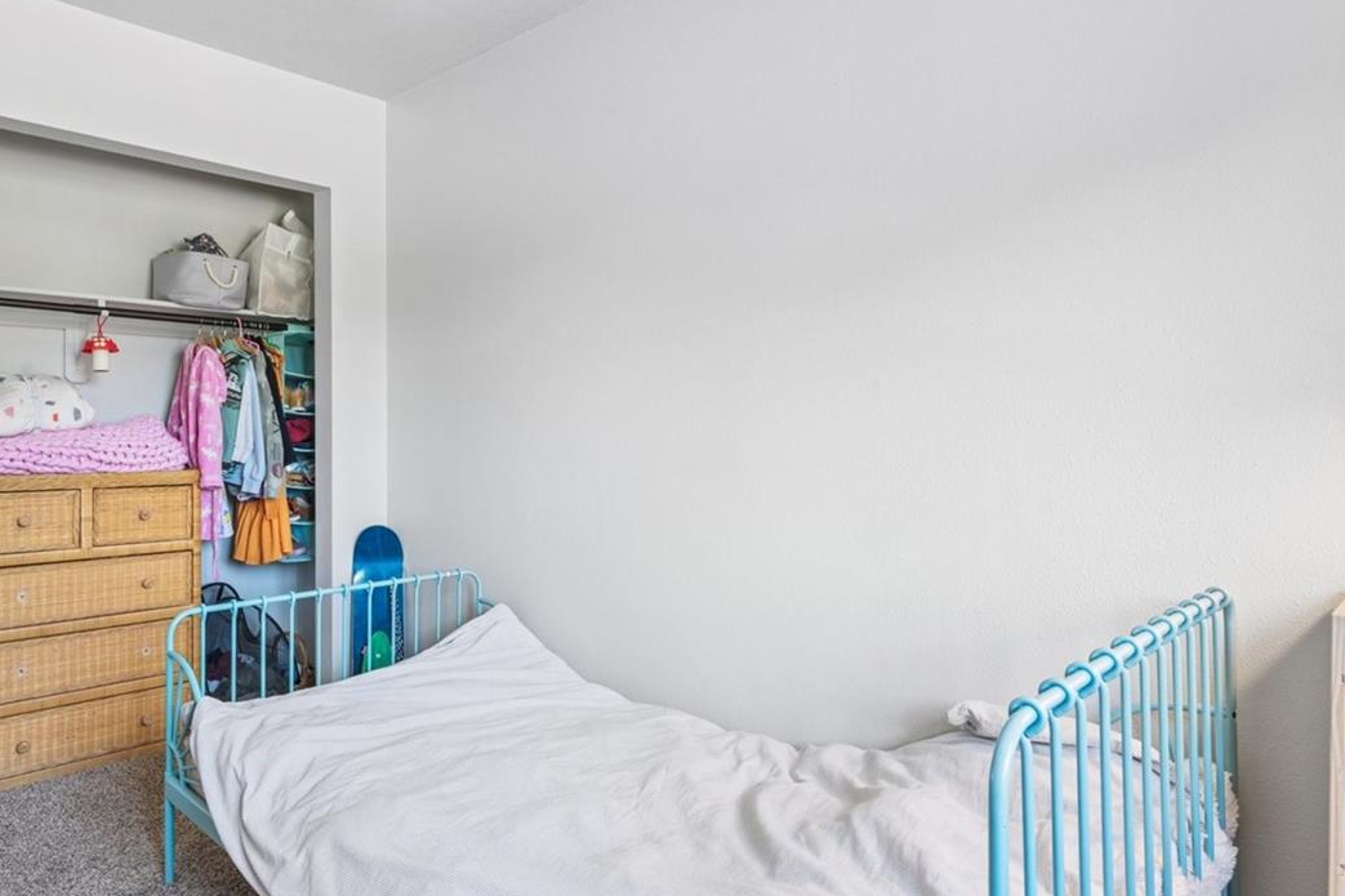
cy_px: 427
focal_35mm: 23
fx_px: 859
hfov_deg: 75.0
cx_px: 517
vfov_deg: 55.1
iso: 100
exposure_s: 1/1.25
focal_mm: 15
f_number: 11
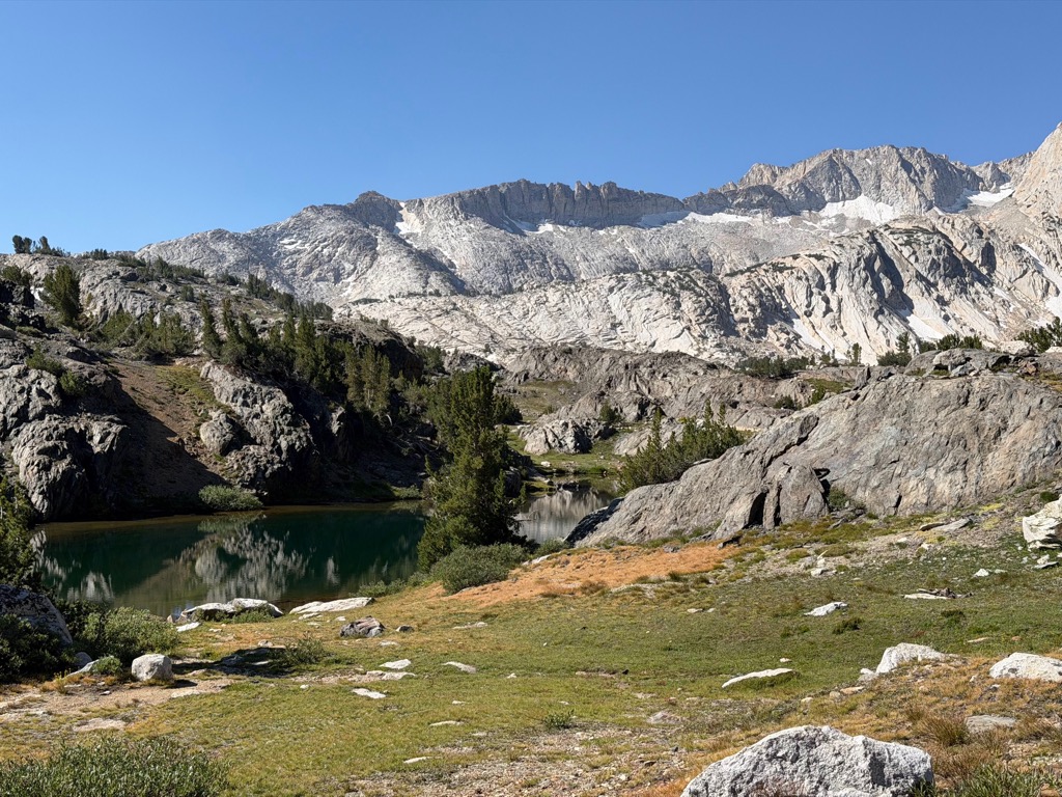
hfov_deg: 39.7
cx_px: 531
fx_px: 1473
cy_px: 398
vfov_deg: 30.3
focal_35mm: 48
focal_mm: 6.76
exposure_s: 1/4329
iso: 64
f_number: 1.78
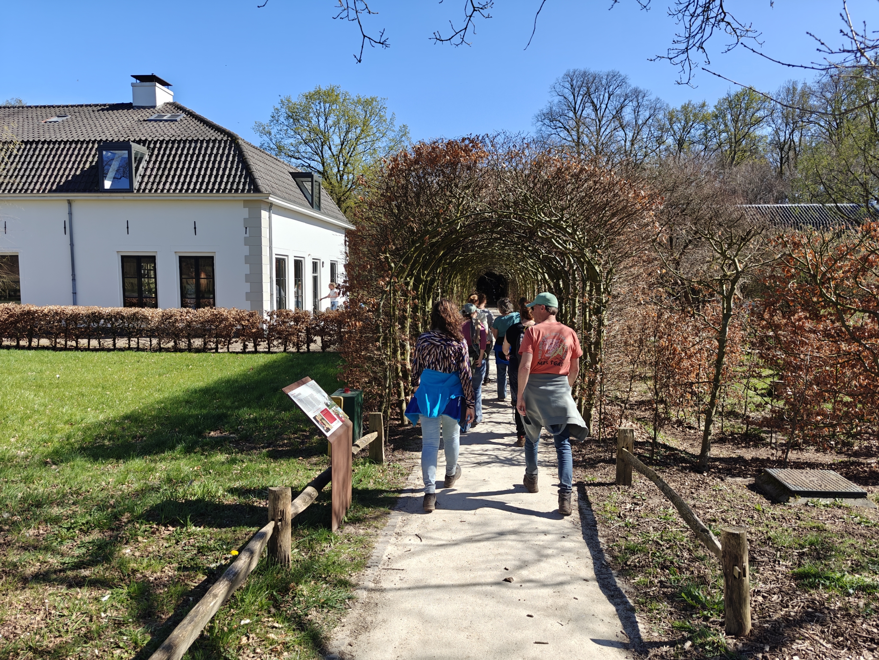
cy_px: 330
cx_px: 440
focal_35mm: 23
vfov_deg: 58.9
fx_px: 584
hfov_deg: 73.9
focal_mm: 6.06
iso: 50
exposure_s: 1/784
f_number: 1.6
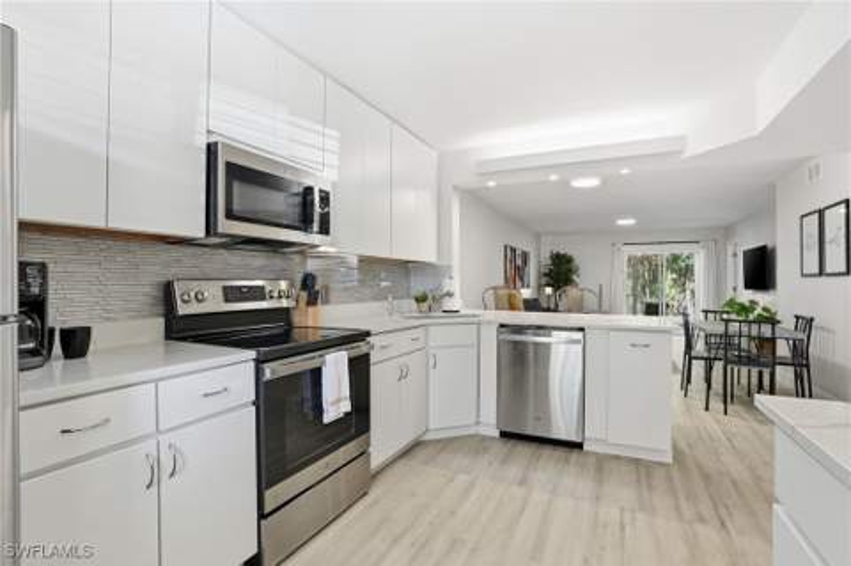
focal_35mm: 16
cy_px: 283
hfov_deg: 96.8
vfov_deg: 73.6
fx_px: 378
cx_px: 426
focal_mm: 16
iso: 400
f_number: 9
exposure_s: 1/60
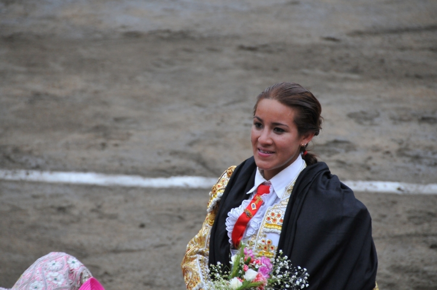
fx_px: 3637
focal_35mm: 300
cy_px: 145
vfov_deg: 4.6
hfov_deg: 6.9
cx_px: 218
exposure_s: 1/180
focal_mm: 200
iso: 1100
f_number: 5.6
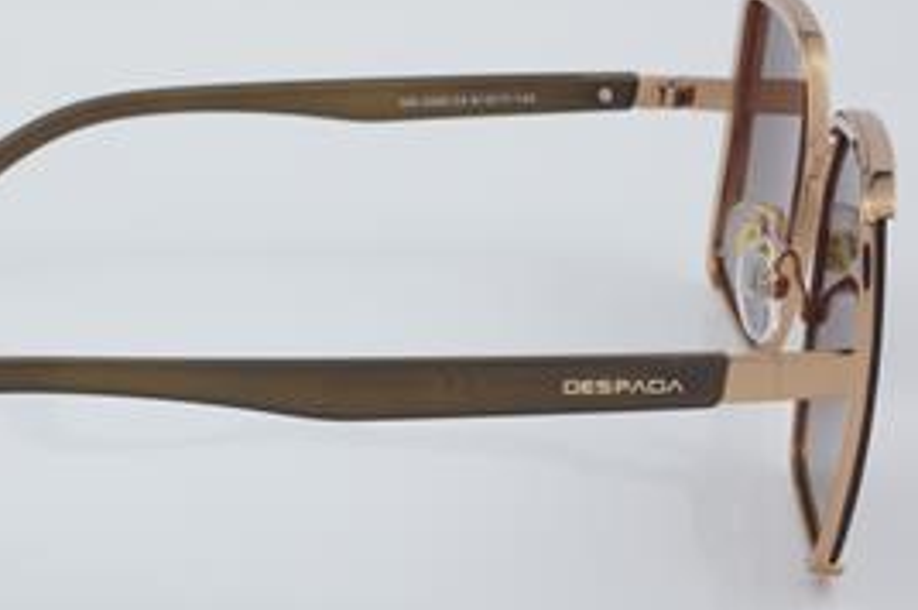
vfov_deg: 13.6
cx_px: 267
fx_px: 2566
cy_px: 329
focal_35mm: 101
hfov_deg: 20.2
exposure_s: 1/4
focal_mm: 45
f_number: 32
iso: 100
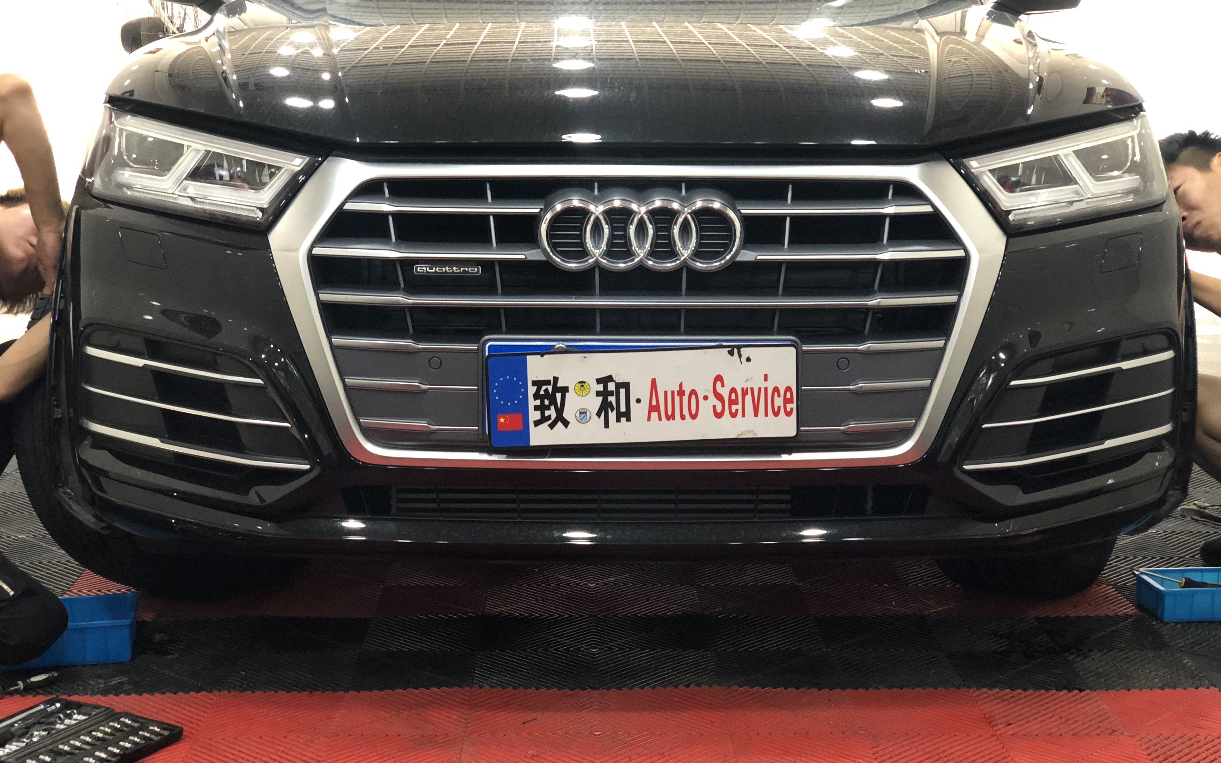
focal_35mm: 56
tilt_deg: -11.1
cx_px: 618
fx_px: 1863
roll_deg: +0.5
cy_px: 430
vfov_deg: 23.1
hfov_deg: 36.3
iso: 160
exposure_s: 1/15
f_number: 2.4
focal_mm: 6
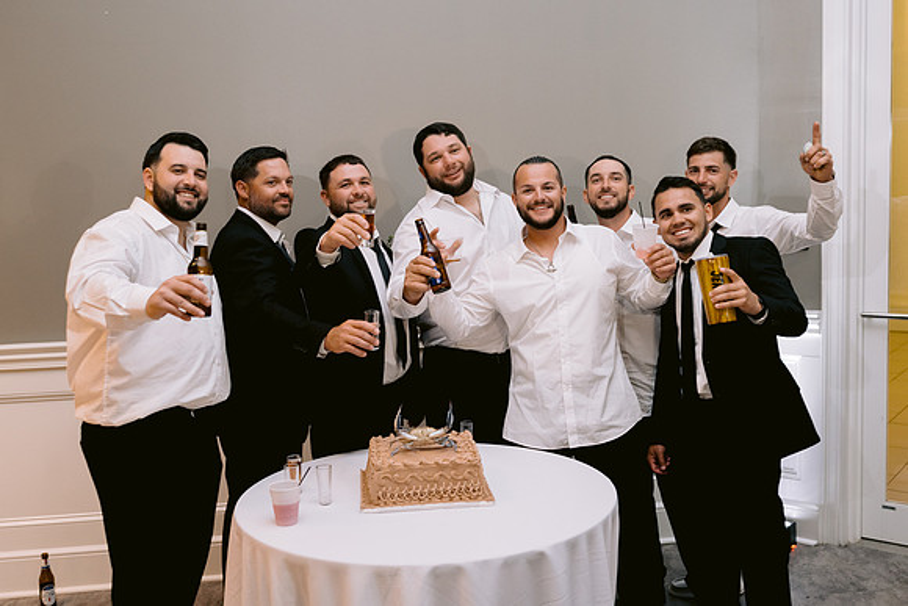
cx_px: 446
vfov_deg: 35.5
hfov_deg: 51.2
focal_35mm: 38
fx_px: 947
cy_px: 283
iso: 800
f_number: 3.5
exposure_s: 1/60
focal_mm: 35
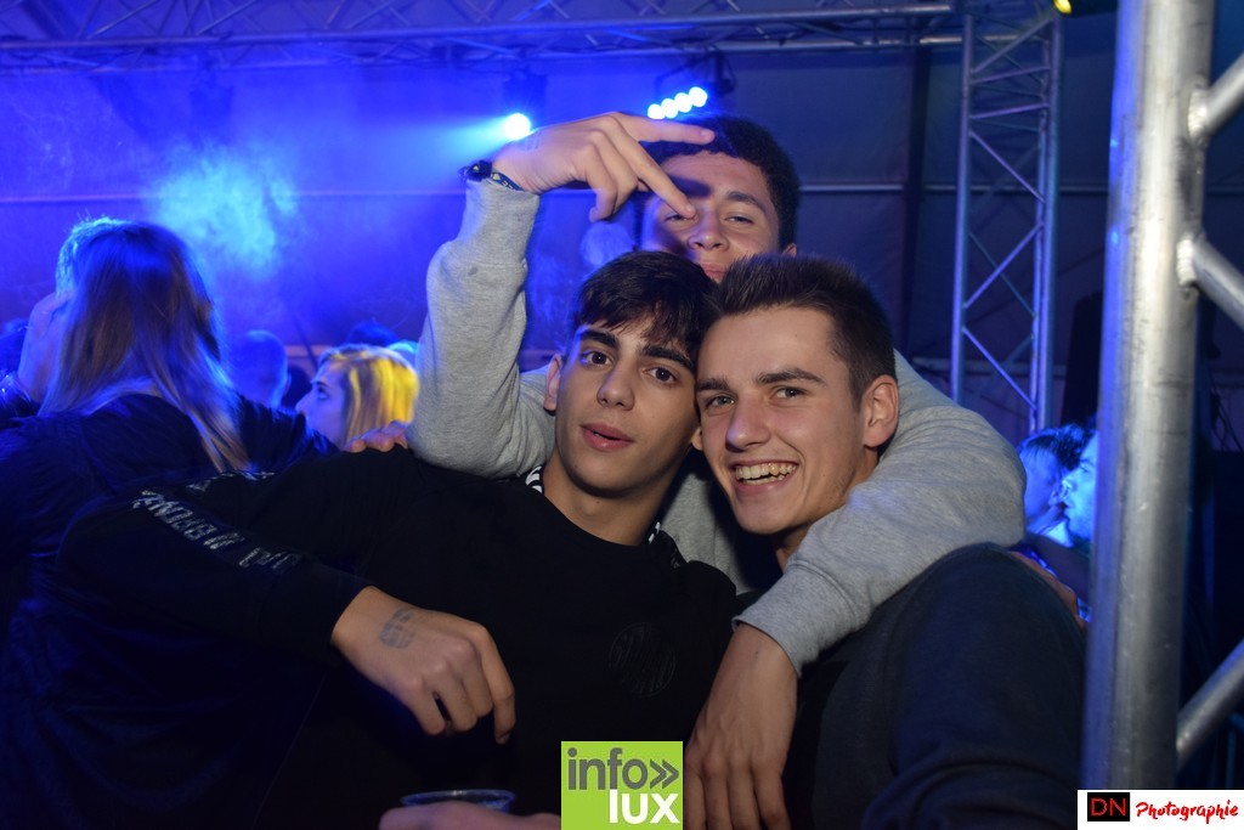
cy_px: 415
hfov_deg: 55.1
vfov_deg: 38.4
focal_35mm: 34
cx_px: 622
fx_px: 1192
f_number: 4.5
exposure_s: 1/10
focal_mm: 23
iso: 800
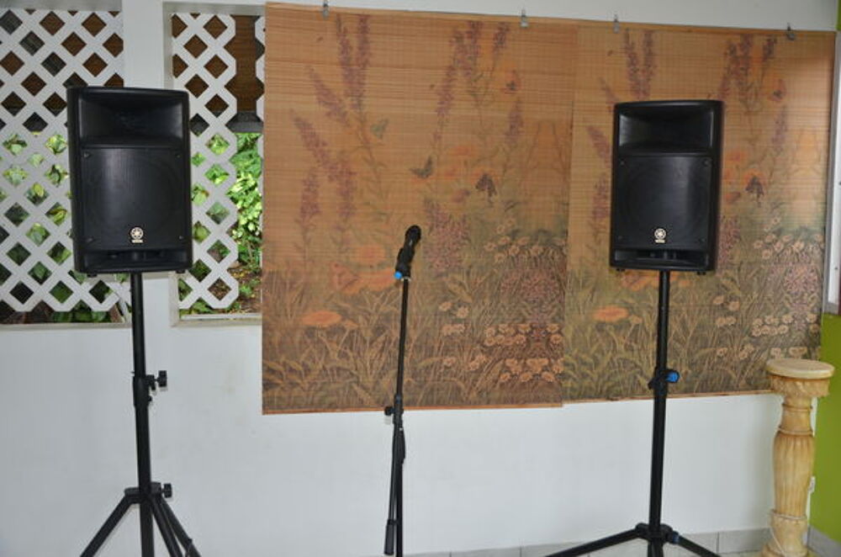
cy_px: 278
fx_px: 769
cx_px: 420
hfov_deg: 57.3
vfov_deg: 39.8
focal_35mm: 33
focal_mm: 22
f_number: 3.8
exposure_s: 1/60
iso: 125
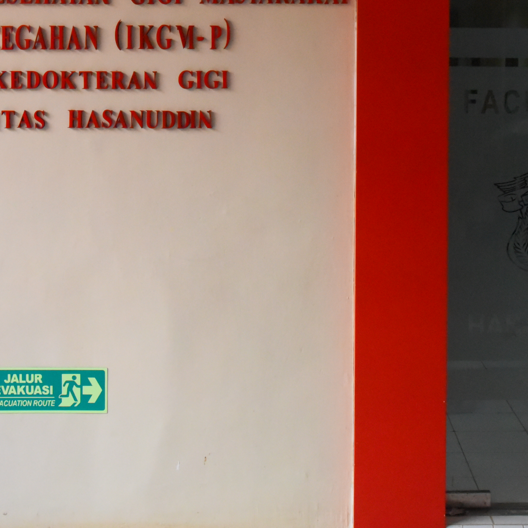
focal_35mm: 69
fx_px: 1191
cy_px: 107
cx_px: 353
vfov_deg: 24.6
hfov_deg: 24.9
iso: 8000
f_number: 10
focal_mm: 32
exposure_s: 1/800
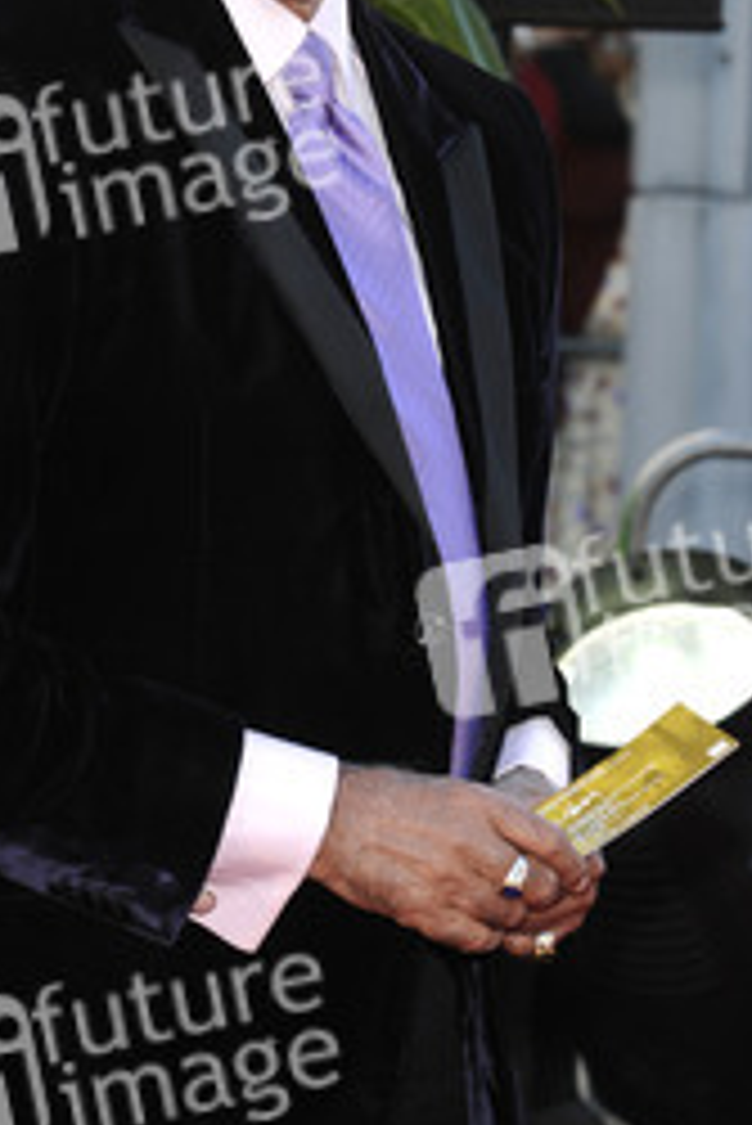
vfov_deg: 10.7
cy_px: 387
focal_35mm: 192
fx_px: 6007
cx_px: 241
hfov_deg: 7.2
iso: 400
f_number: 5.6
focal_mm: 80
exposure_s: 1/250
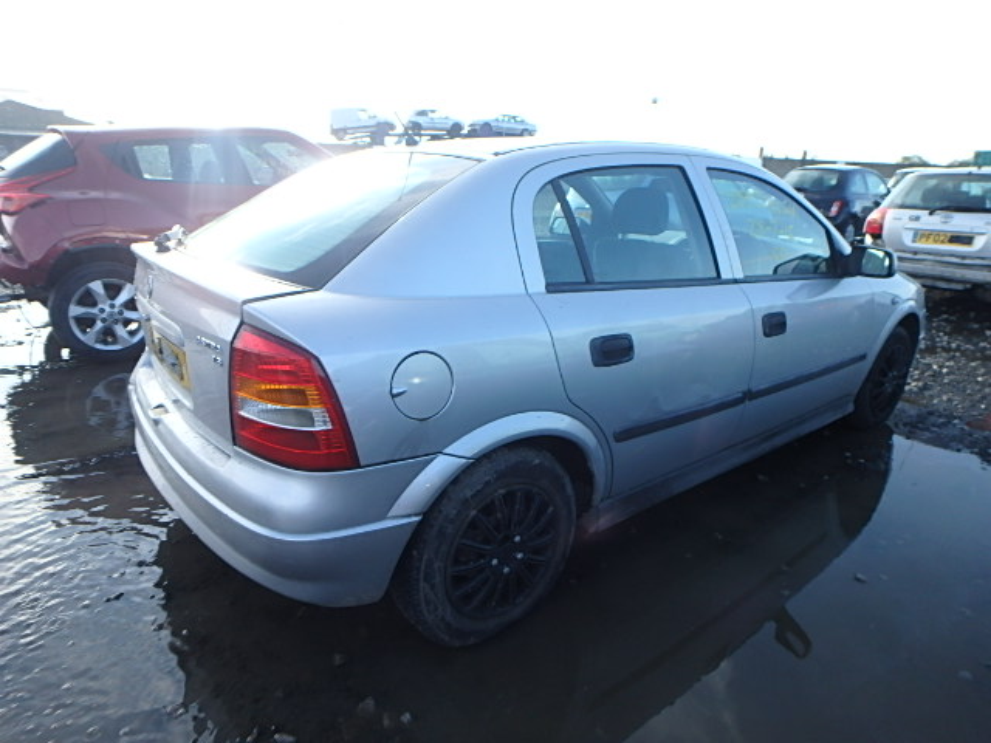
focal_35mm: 21
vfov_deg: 63.4
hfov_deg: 79.0
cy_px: 372
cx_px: 496
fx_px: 601
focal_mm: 3.7
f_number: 3.5
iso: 125
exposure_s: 1/250
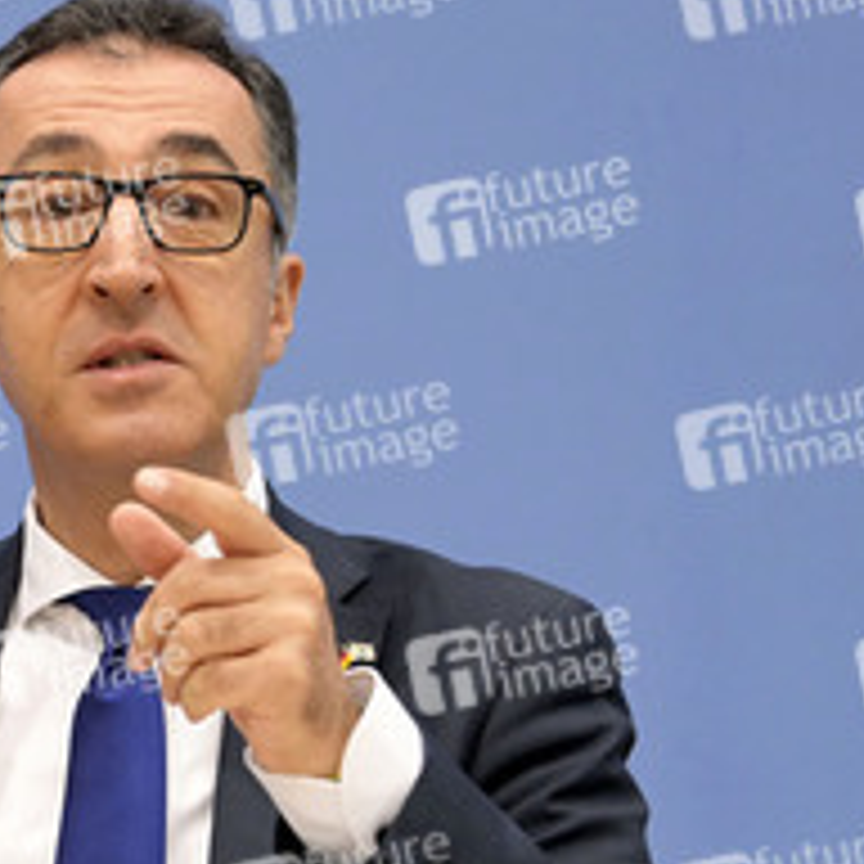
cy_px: 549
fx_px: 4801
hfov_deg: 10.2
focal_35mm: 170
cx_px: -47
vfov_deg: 10.3
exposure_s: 1/400
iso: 5000
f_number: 5.6
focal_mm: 85
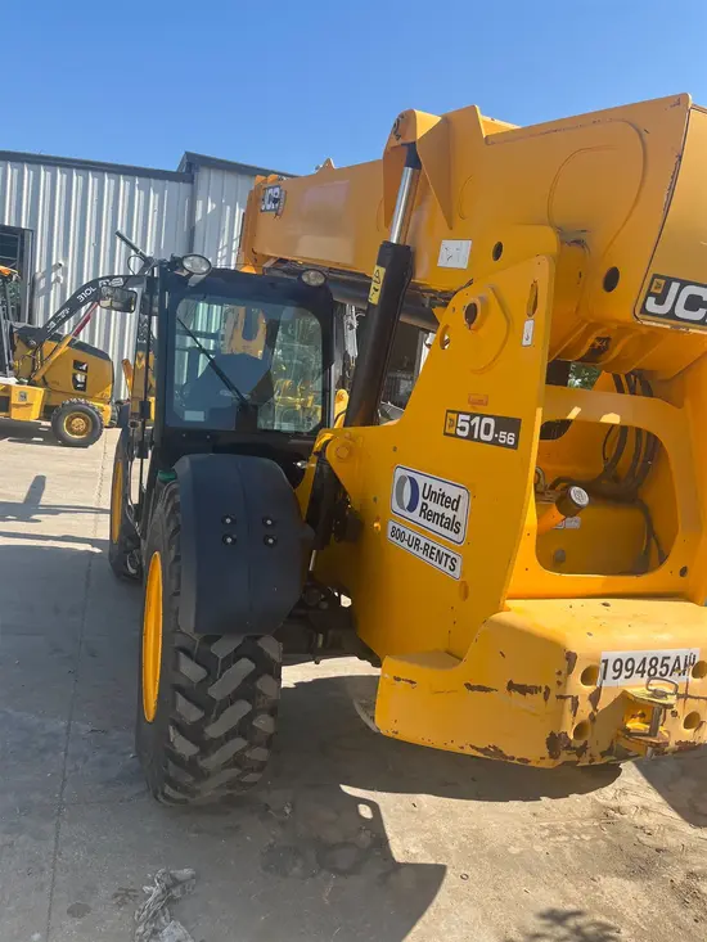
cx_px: 354
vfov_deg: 67.3
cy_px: 471
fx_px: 708
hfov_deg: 53.1
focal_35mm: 26
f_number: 1.6
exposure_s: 1/1695
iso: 50
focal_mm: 5.1
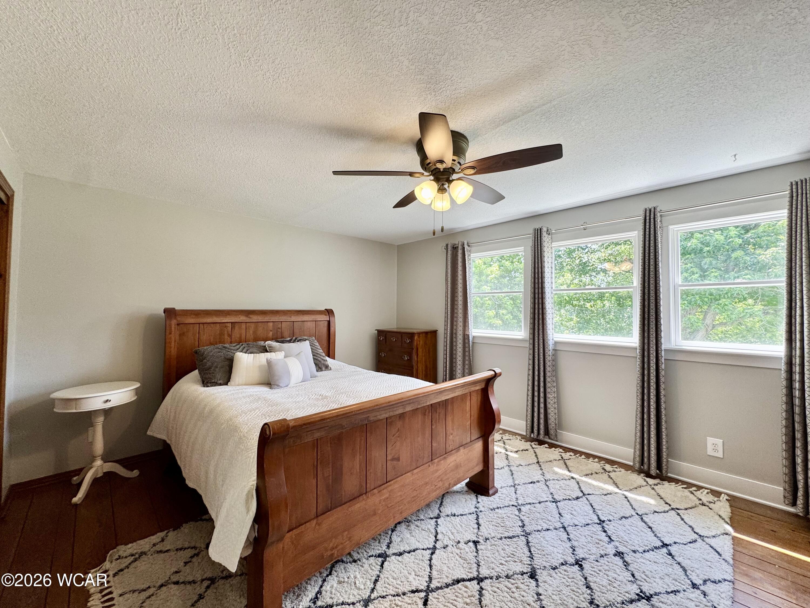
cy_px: 304
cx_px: 405
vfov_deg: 85.7
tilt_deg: +1.0
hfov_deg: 102.1
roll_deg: -0.4
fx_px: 328
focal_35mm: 14
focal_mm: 2.22
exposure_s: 1/99
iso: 64
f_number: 2.2
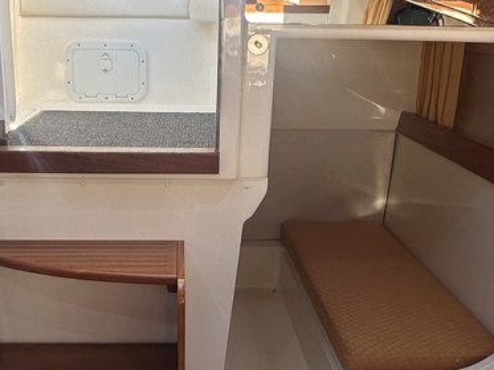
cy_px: 189
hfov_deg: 41.9
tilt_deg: -16.0
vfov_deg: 32.2
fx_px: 642
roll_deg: -1.1
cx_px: 203
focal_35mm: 45
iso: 40
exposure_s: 1/111
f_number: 2.2
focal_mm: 2.22
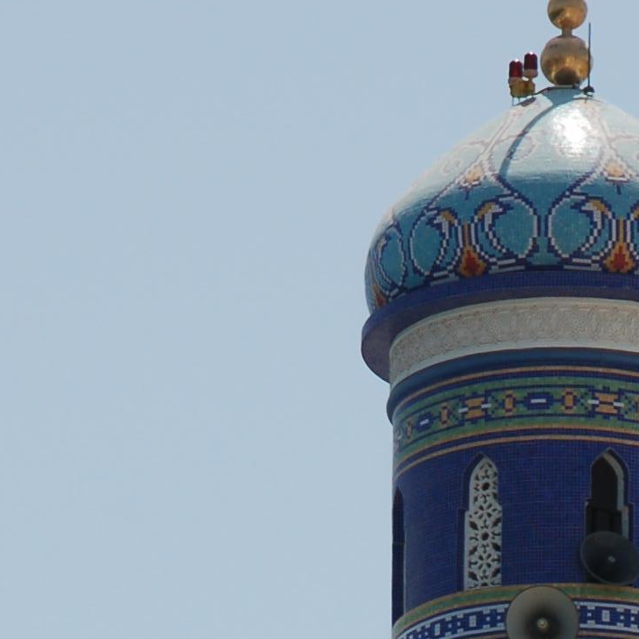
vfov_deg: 2.7
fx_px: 13737
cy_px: 973
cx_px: 565
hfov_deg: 2.7
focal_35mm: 658
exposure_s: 1/800
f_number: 7.1
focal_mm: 125
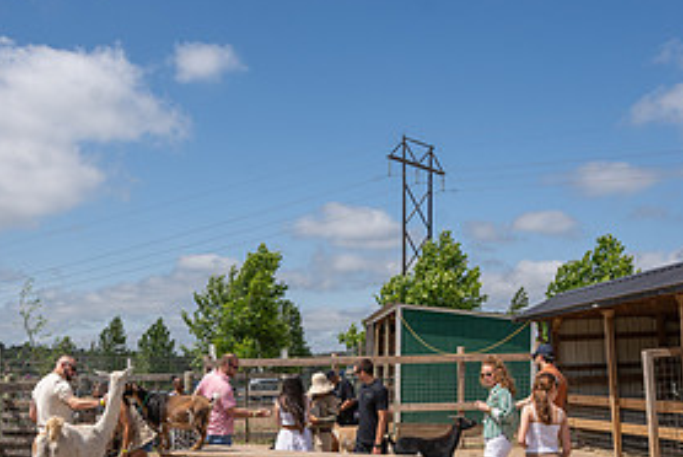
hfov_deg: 39.5
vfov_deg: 26.8
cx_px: 292
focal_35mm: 50
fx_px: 950
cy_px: 323
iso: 200
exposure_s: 1/1000
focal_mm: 24
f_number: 7.1
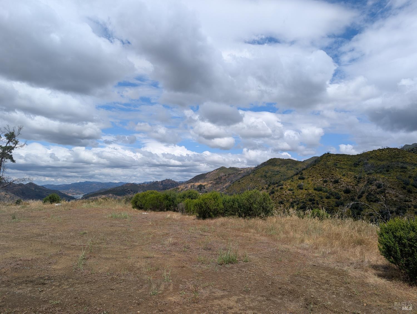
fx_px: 289
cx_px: 208
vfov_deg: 56.9
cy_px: 157
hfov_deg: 71.5
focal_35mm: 24
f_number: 1.68
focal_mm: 6.9
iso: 21
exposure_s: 1/1890
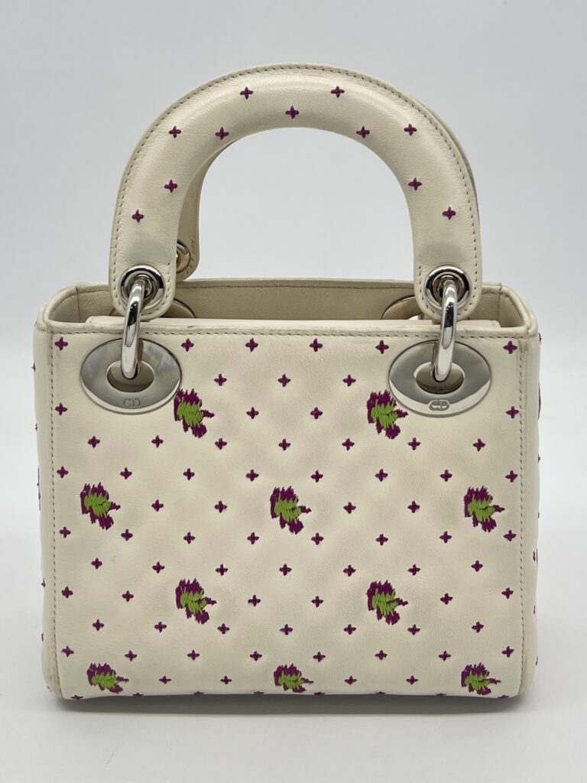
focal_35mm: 26
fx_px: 588
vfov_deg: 67.3
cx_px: 294
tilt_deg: -14.4
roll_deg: +1.4
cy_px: 392
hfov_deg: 53.1
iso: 50
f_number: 1.5
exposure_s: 1/257
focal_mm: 5.7
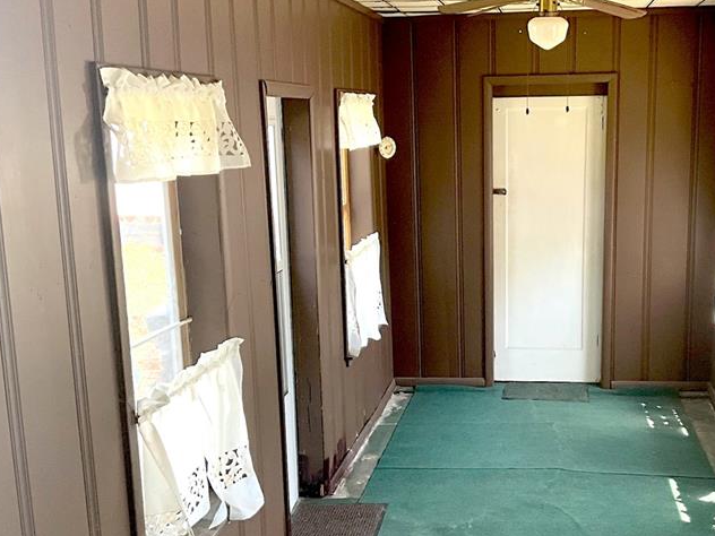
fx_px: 971
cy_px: 323
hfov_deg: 40.1
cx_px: 455
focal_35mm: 47
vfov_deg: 30.8
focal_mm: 3
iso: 64
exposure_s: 1/93
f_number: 1.8
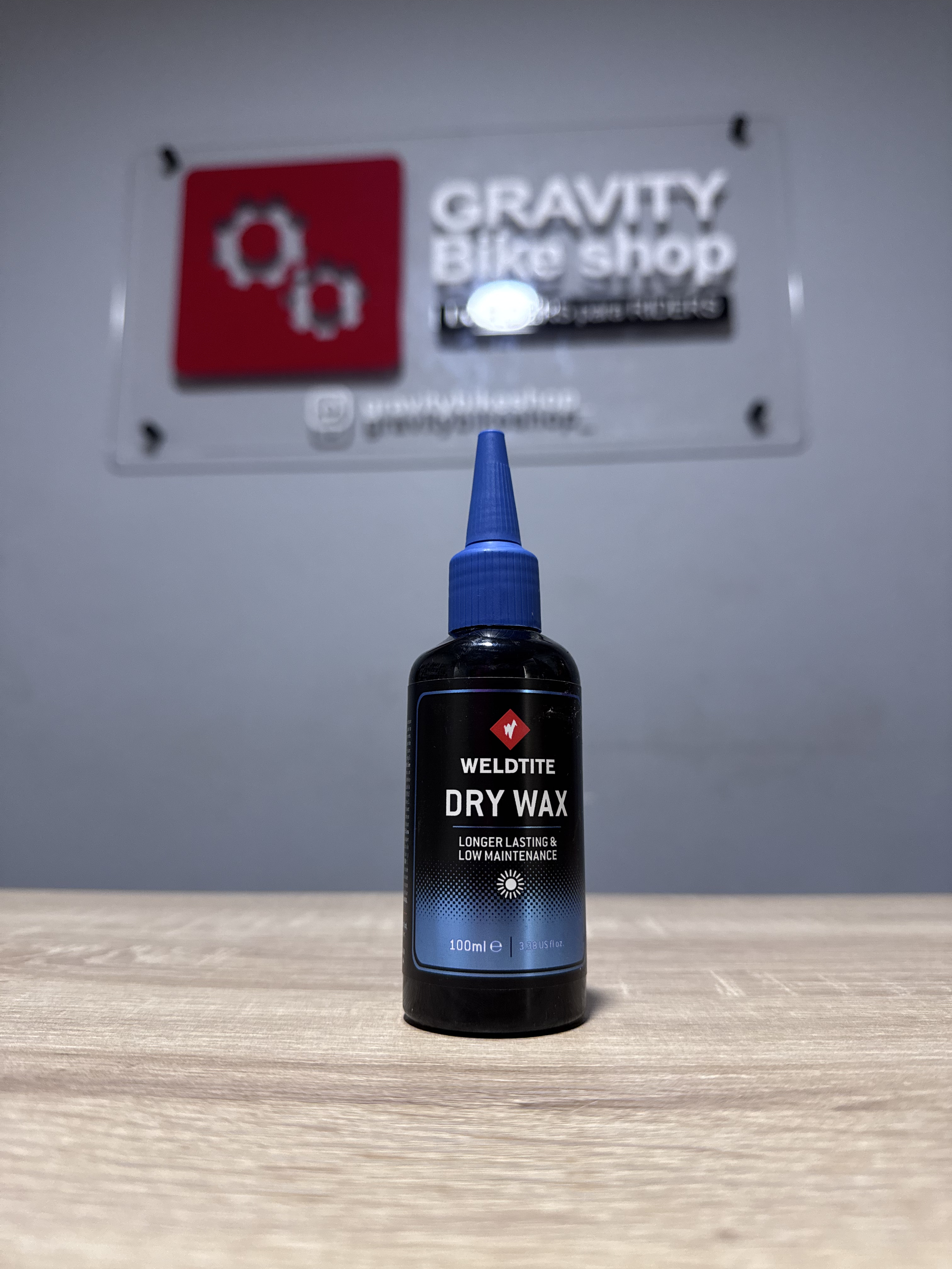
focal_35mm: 24
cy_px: 634
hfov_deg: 56.8
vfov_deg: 71.6
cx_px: 476
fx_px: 880
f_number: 1.78
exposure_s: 1/60
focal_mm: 6.76
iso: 400
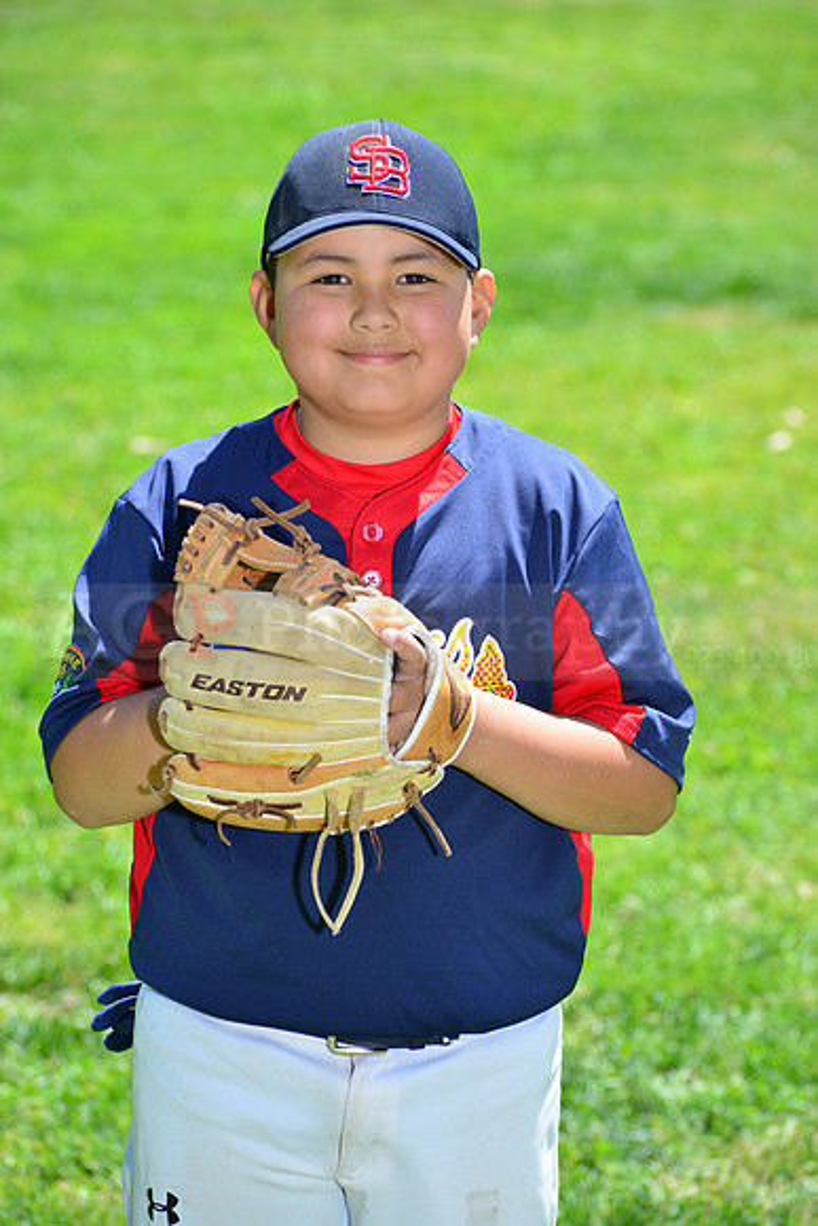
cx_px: 409
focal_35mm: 160
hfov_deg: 8.6
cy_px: 613
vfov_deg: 12.8
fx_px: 5450
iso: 200
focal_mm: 160
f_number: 8
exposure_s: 1/200
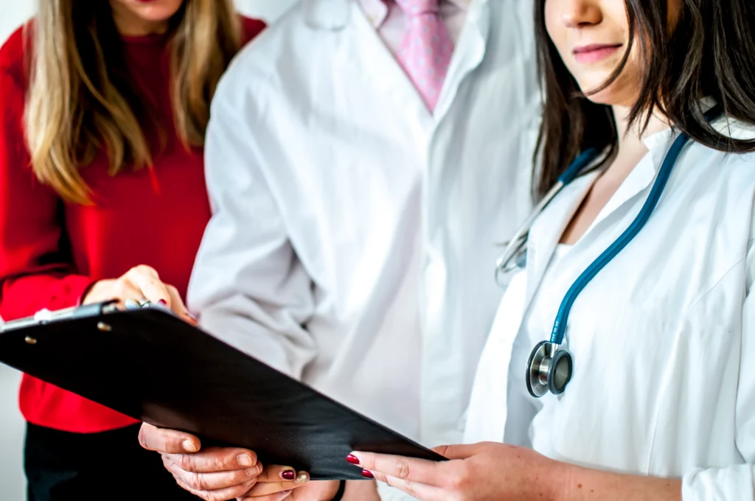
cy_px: 250
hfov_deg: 37.9
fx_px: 1100
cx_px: 378
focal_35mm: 52
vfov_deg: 25.7
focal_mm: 35
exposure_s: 1/80
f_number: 1.8
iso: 320
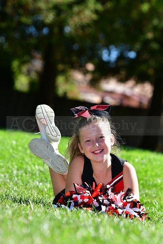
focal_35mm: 210
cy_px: 122
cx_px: 82
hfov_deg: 6.5
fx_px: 1425
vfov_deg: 9.8
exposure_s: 1/1250
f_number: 4.5
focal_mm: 140
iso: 400
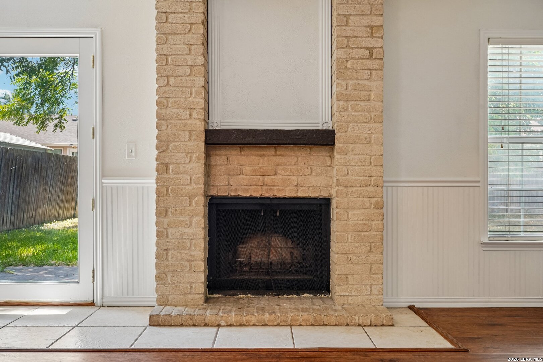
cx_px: 272
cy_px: 181
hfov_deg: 58.7
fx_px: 483
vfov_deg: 41.1
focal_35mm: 32
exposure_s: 1/15
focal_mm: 32
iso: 400
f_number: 8
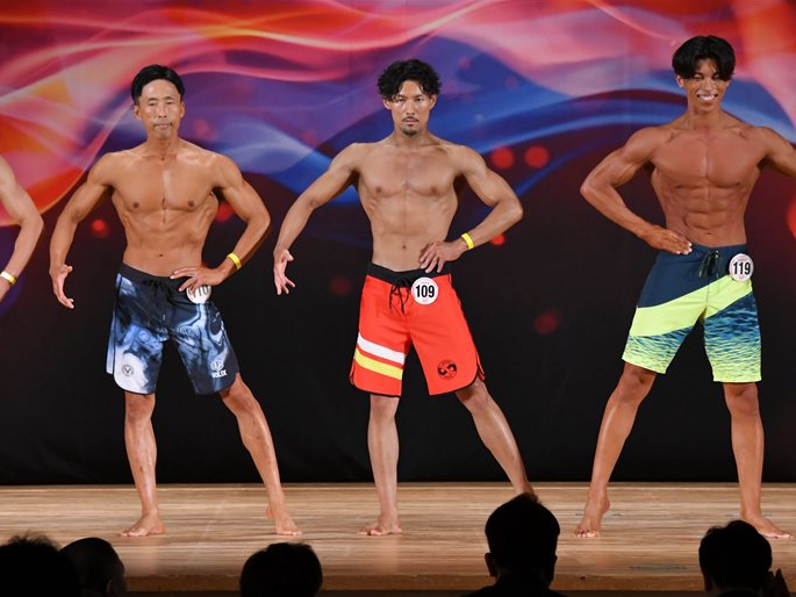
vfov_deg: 6.3
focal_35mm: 236
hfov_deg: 8.4
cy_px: 298
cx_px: 358
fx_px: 5428
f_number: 5.6
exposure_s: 1/400
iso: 3200
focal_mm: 145
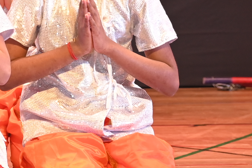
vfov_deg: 3.4
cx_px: -321
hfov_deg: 5.0
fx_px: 2797
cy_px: -138
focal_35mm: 400
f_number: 4
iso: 1000
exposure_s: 1/160
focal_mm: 71
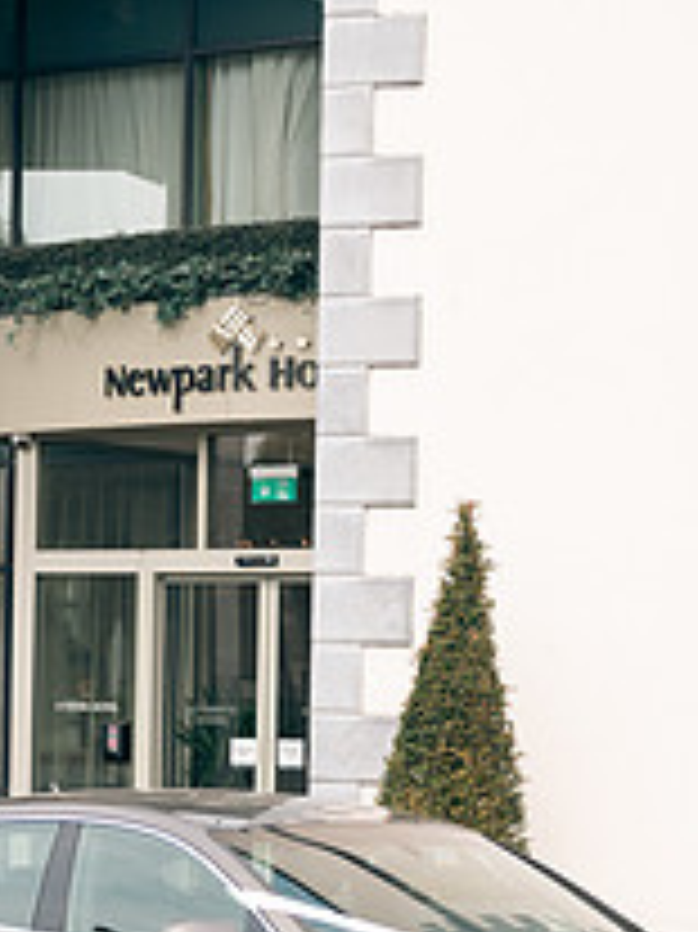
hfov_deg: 12.9
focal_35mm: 113
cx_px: 23
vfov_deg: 17.3
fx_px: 3041
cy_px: 759
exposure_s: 1/500
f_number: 3.5
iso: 100
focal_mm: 42
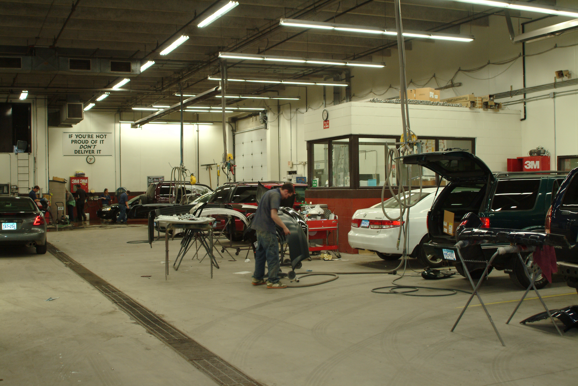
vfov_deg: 32.0
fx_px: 675
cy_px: 193
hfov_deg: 46.4
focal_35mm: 42
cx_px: 289
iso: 400
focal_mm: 28
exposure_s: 1/20
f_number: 6.7
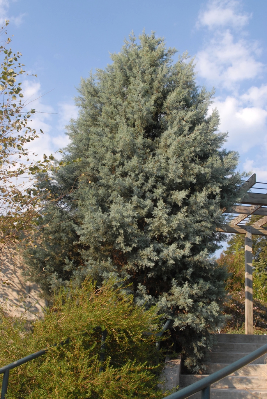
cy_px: 200
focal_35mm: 42
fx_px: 466
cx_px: 134
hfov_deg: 32.0
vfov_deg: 46.4
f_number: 9
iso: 400
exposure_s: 1/320
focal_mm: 28
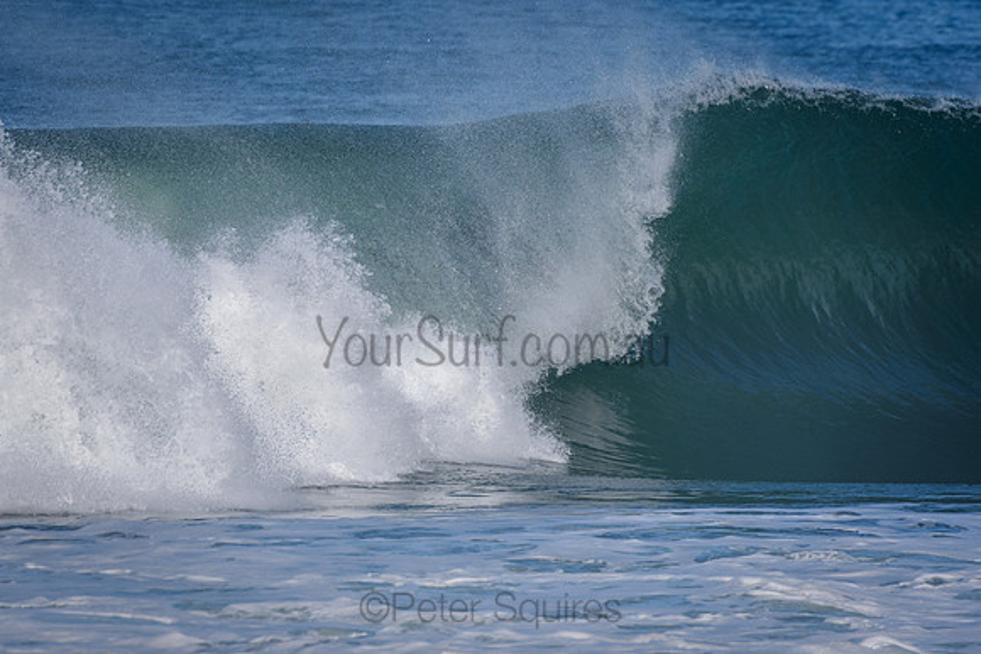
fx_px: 20441
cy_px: 327
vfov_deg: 1.8
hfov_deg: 2.7
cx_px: 490
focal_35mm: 750
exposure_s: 1/2000
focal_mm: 500
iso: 250
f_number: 5.6
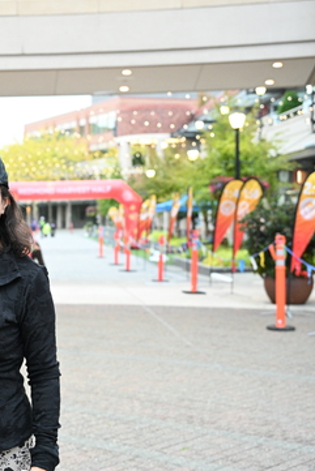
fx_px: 878
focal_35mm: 67
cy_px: 234
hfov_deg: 19.4
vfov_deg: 30.1
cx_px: -42
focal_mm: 44
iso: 3200
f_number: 4
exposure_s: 1/160
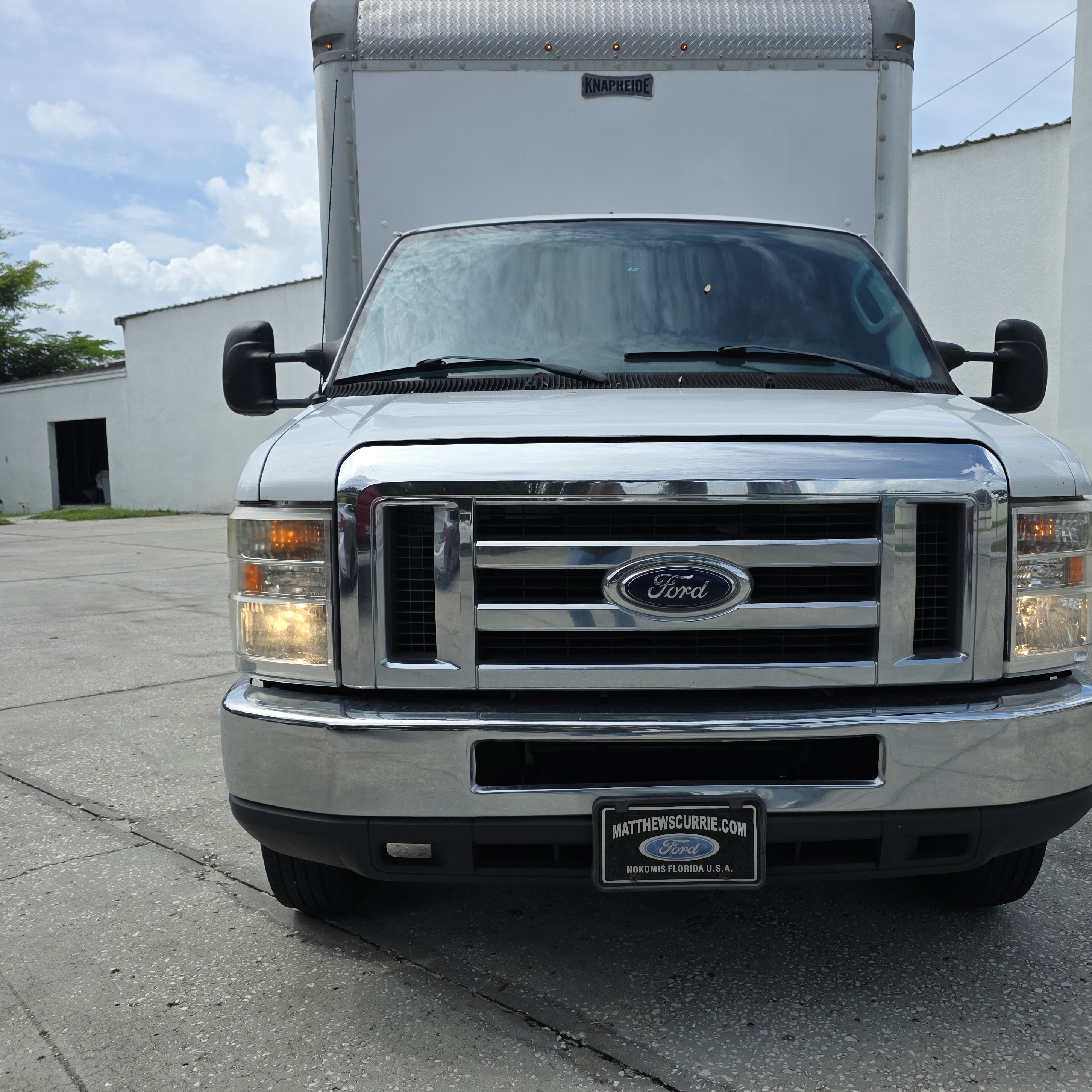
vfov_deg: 57.3
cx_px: 612
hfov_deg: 57.1
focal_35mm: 28
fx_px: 999
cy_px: 538
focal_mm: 6.3
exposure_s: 1/5958
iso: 80
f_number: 1.7
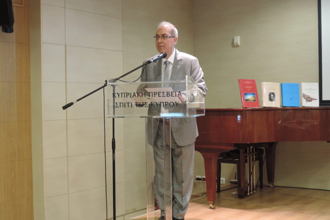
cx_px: 168
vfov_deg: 26.5
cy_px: 118
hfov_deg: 38.9
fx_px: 467
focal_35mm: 51
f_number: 3.5
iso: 400
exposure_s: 1/15
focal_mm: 8.3
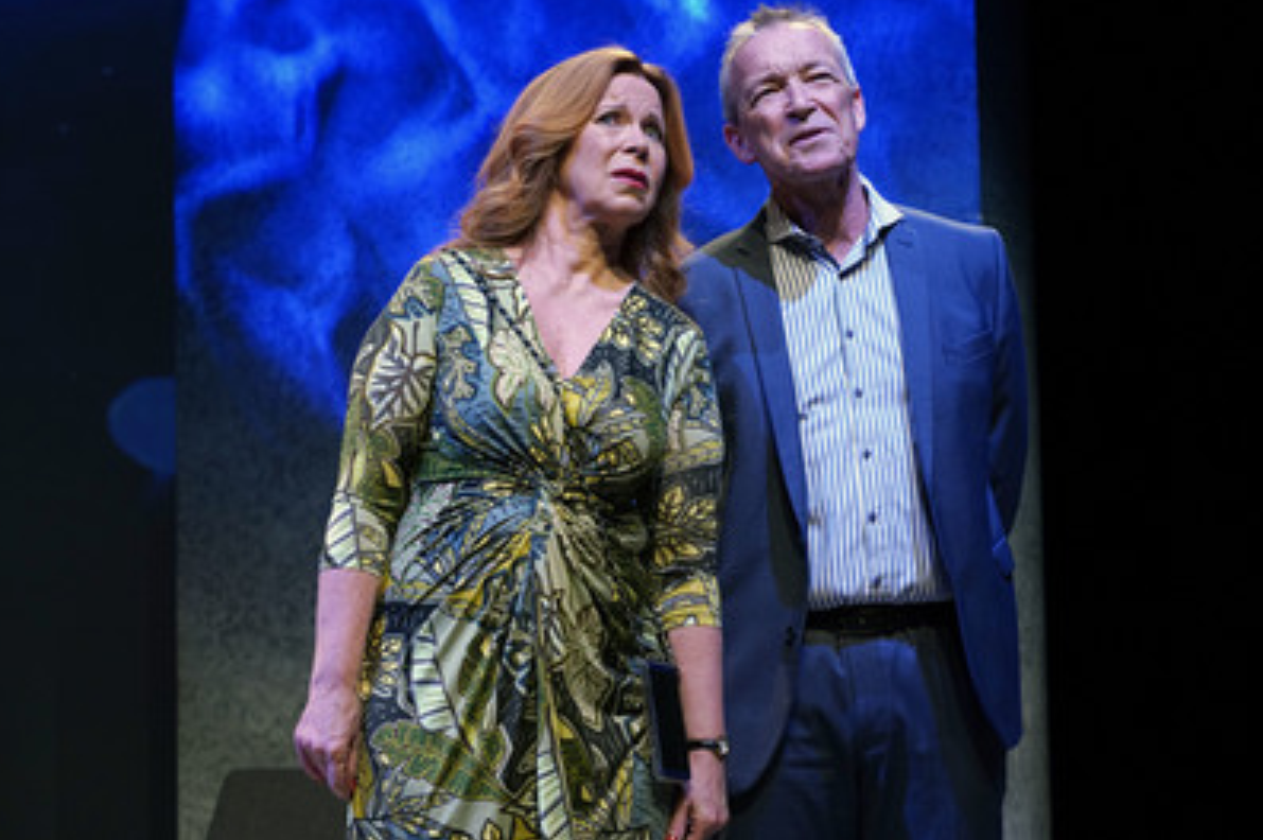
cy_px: 366
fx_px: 2944
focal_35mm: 84
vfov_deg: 16.2
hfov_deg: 24.2
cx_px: 692
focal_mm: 74
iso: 2000
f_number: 5.6
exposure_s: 1/125
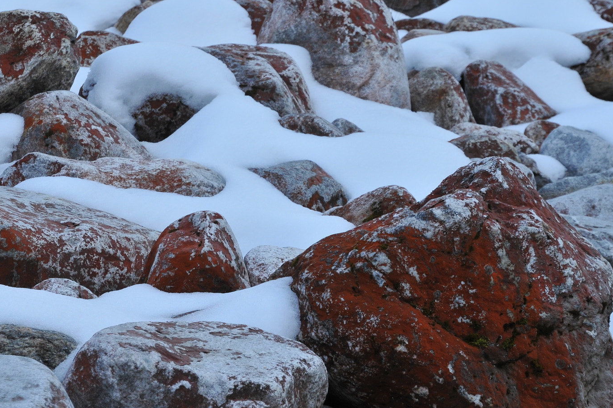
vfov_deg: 10.8
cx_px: 257
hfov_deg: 16.3
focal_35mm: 126
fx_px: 2143
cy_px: 149
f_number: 8
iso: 400
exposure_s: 1/320
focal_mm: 56
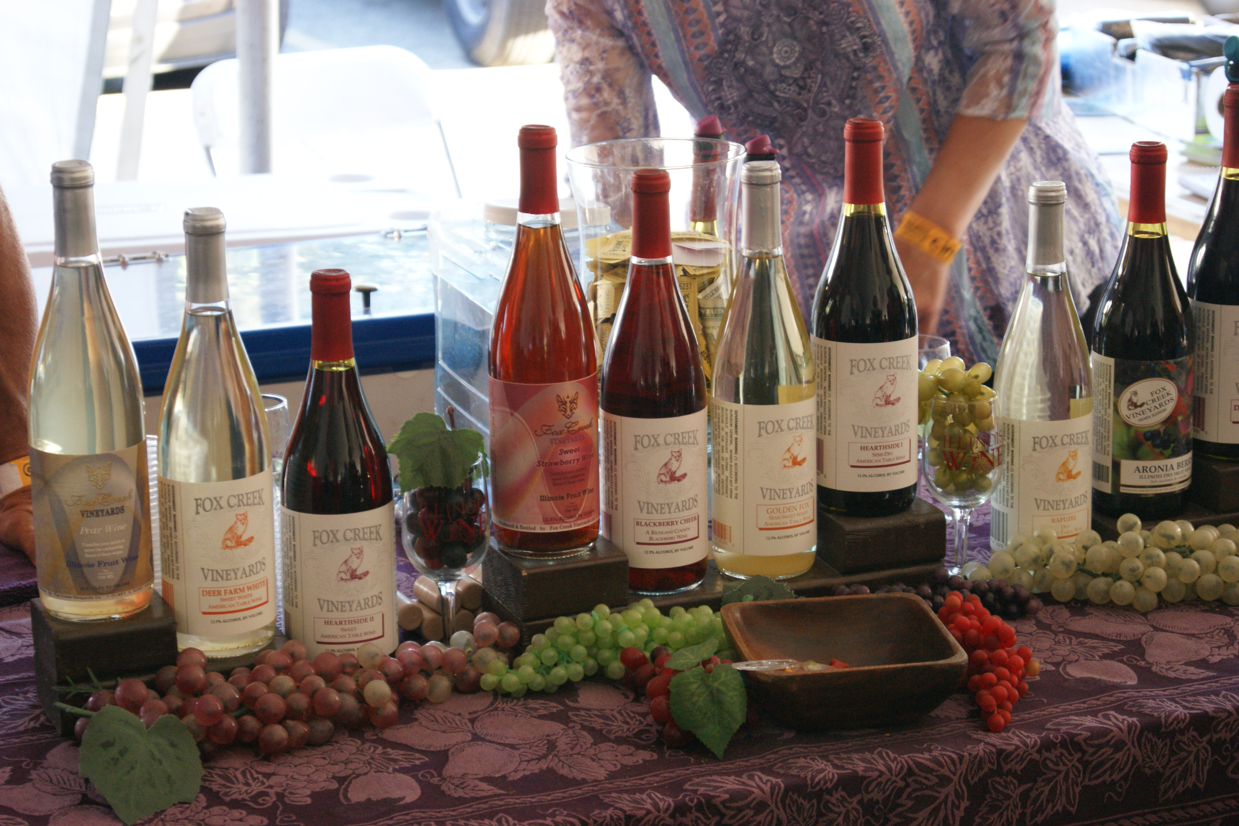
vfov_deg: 16.6
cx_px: 620
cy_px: 413
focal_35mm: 82
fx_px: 2839
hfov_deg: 24.6
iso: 400
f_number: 5.6
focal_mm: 55
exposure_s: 1/25
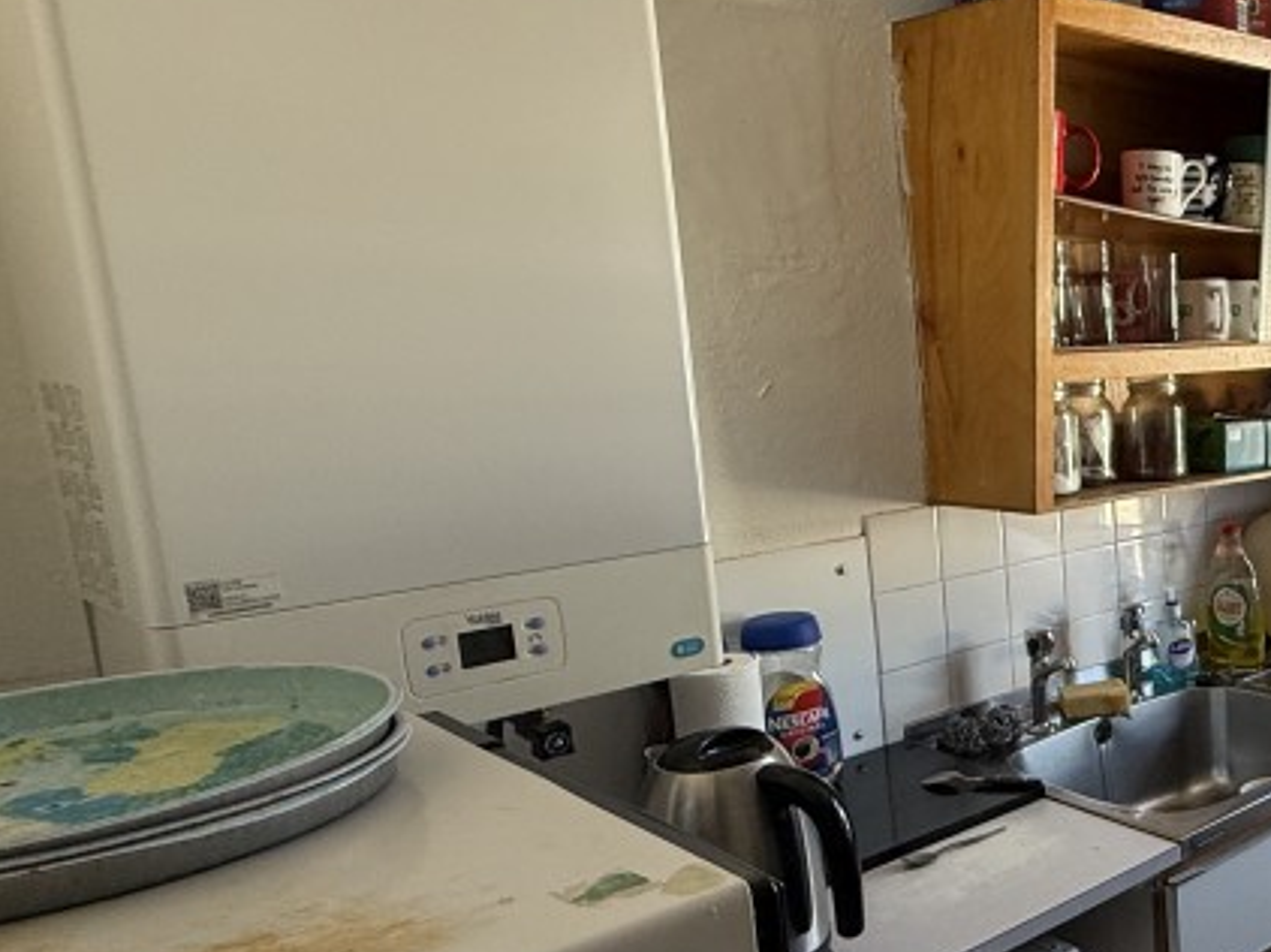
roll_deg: +0.7
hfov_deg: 43.9
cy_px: 533
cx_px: 1340
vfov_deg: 41.7
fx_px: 1248
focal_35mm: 34
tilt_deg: -10.2
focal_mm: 2.22
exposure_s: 1/99
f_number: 2.2
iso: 125
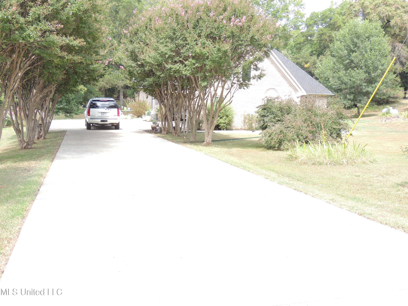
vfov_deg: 36.0
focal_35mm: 40
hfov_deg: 46.8
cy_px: 153
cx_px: 204
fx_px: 471
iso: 100
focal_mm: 7.1
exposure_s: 1/160
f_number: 3.3
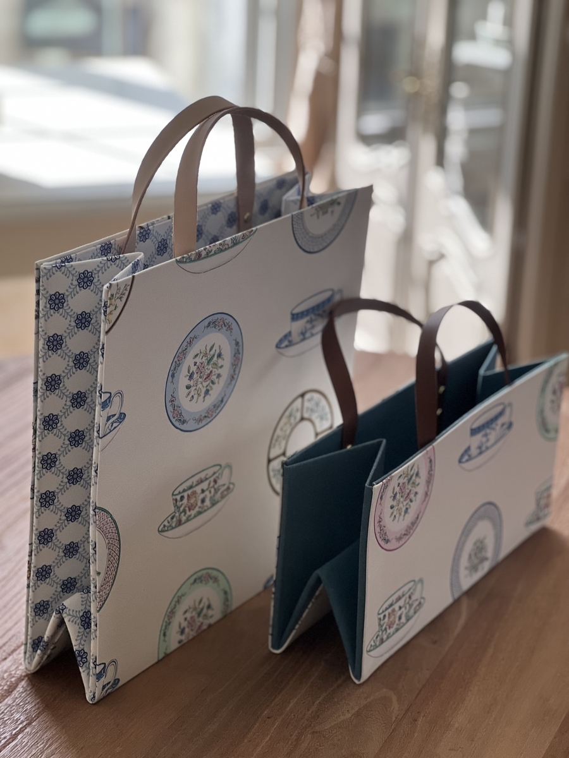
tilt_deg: -22.5
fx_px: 1688
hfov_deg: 19.1
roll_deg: -2.9
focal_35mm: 77
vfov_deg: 25.3
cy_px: 379
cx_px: 284
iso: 80
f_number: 2.8
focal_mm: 9
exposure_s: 1/121
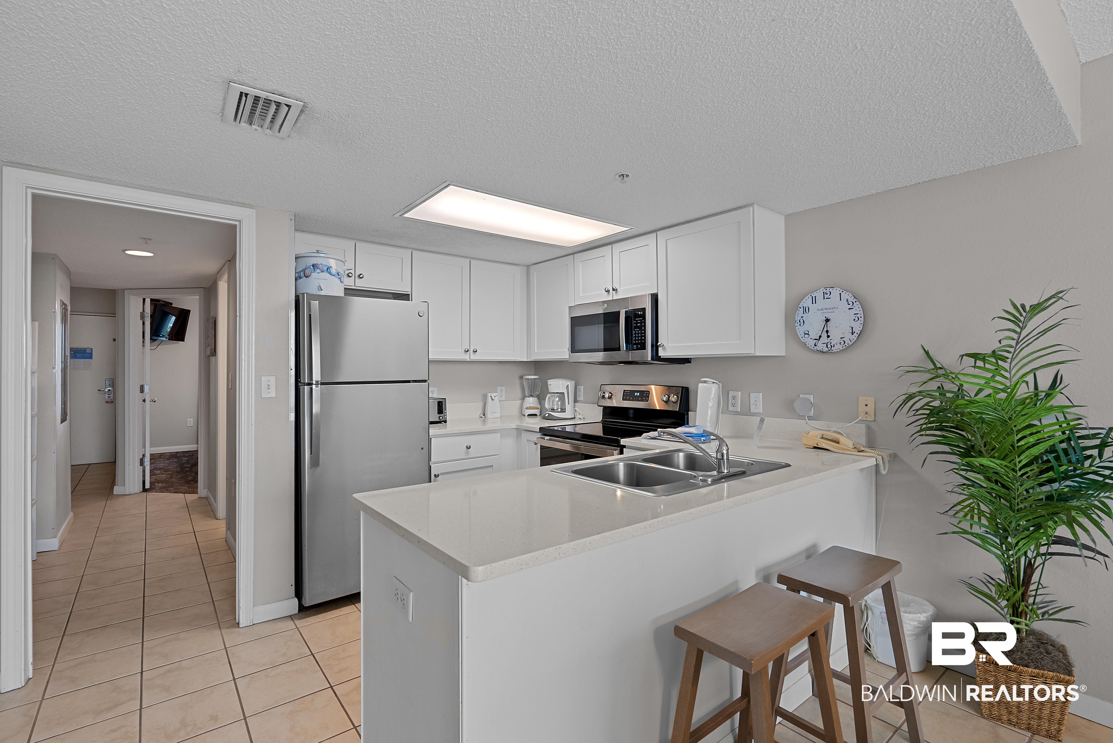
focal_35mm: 16
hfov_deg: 96.7
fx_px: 495
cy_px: 372
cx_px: 556
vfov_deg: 73.8
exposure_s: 1/10
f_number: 9
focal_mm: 16
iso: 640
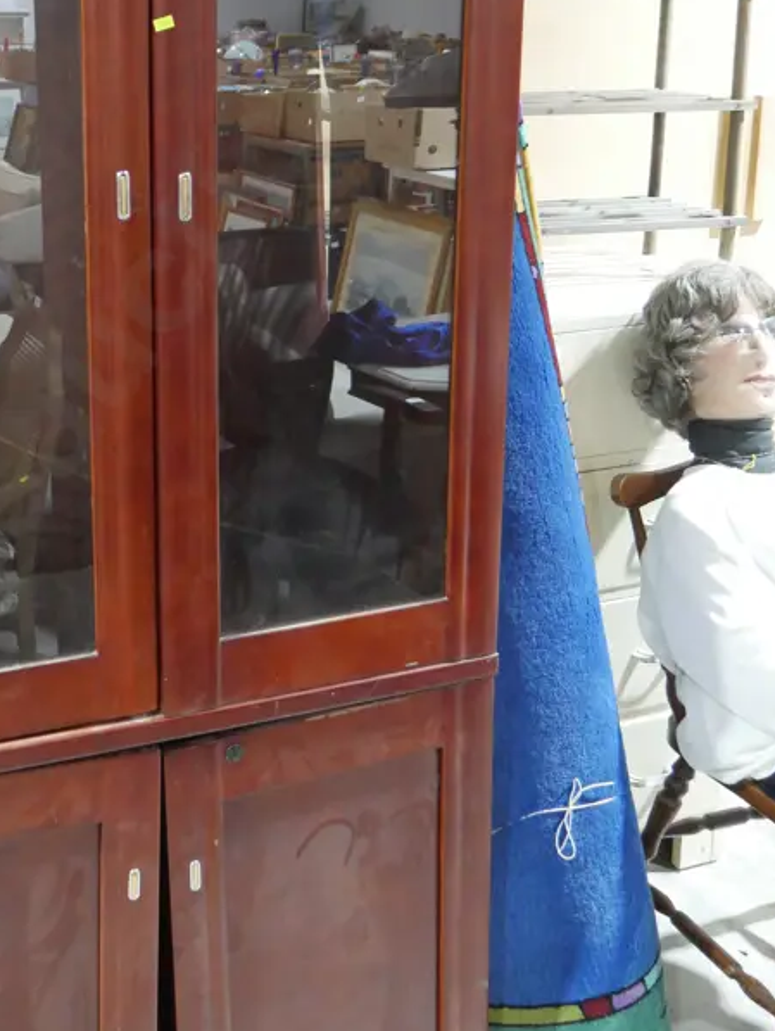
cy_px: 349
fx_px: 1430
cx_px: 117
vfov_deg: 39.2
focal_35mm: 48
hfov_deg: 29.4
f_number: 3.5
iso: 2000
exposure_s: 1/60
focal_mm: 14
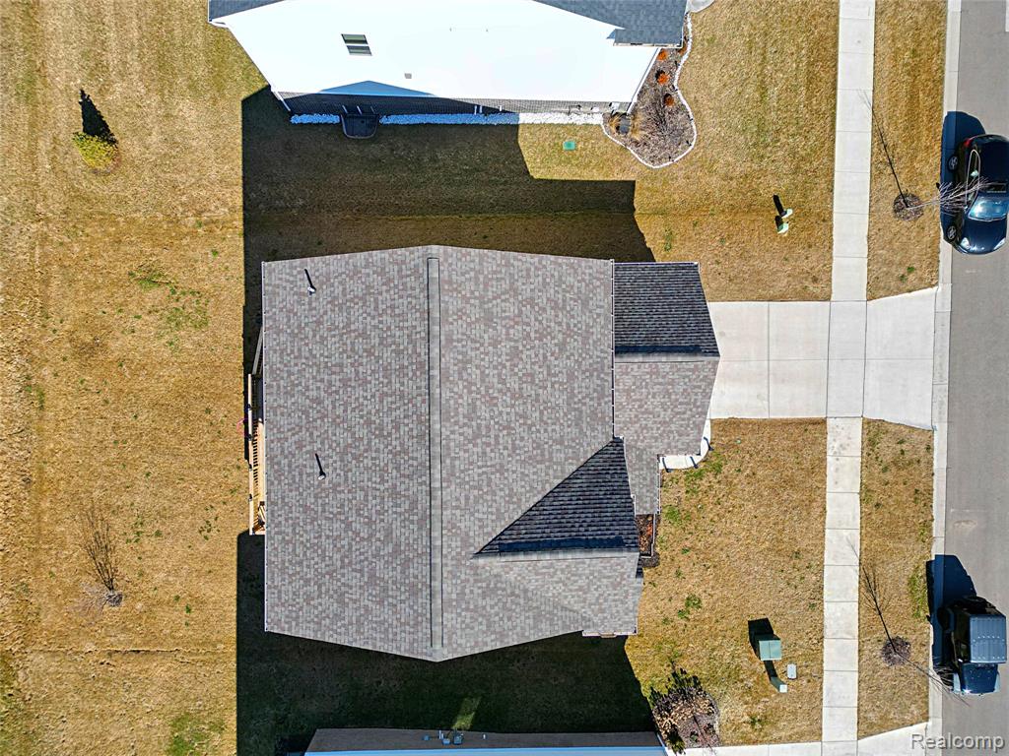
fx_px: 700
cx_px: 504
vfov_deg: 56.8
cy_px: 378
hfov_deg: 71.6
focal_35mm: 24
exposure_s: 1/4000
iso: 200
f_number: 1.7
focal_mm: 6.7
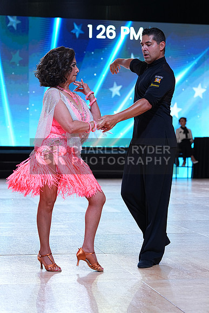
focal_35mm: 83
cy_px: 156
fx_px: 722
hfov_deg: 16.5
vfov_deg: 24.5
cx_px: 104
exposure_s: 1/320
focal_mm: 83
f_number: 4
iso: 800
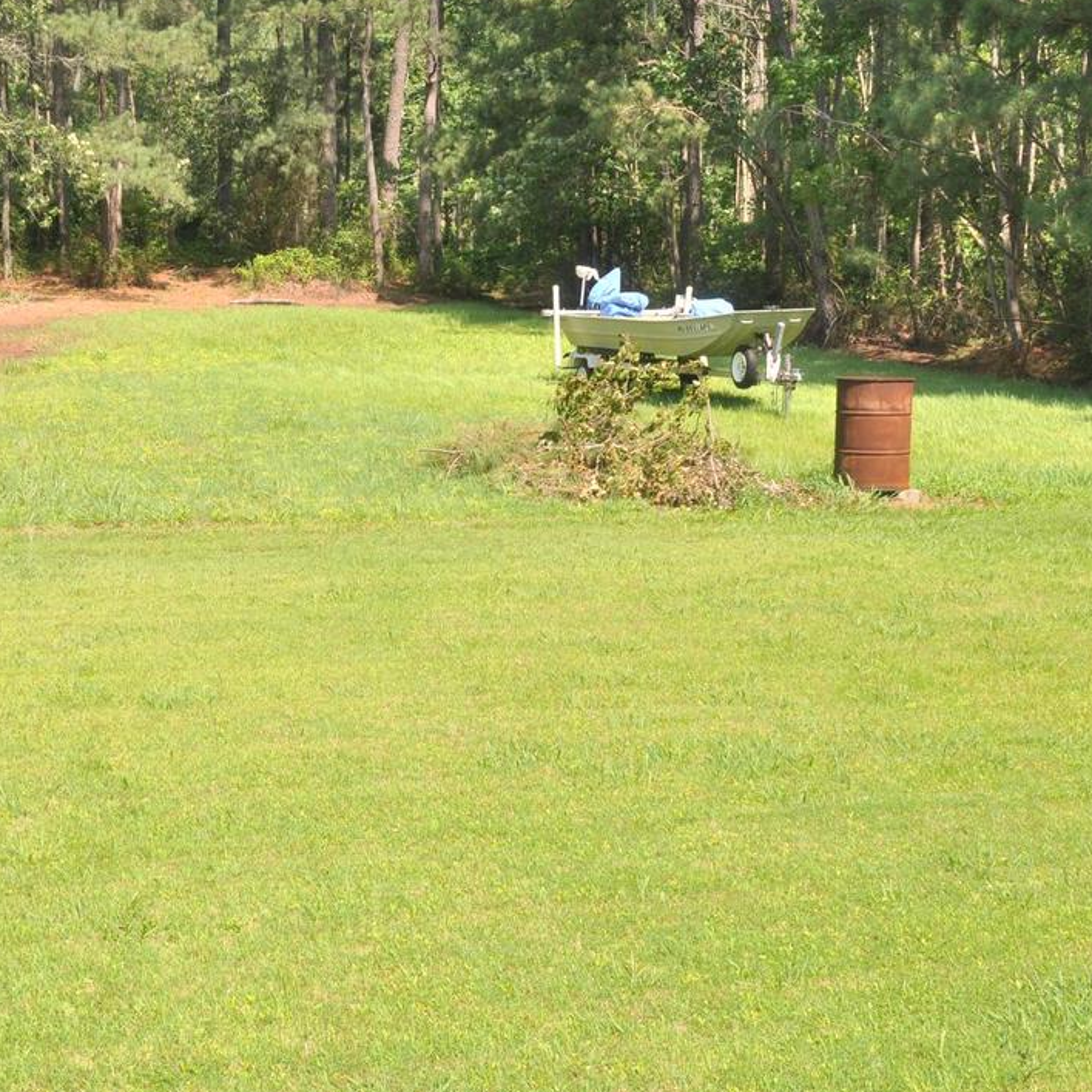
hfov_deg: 29.7
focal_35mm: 57
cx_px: 316
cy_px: 617
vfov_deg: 30.0
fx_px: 2034
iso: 200
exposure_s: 1/125
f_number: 11
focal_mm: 22
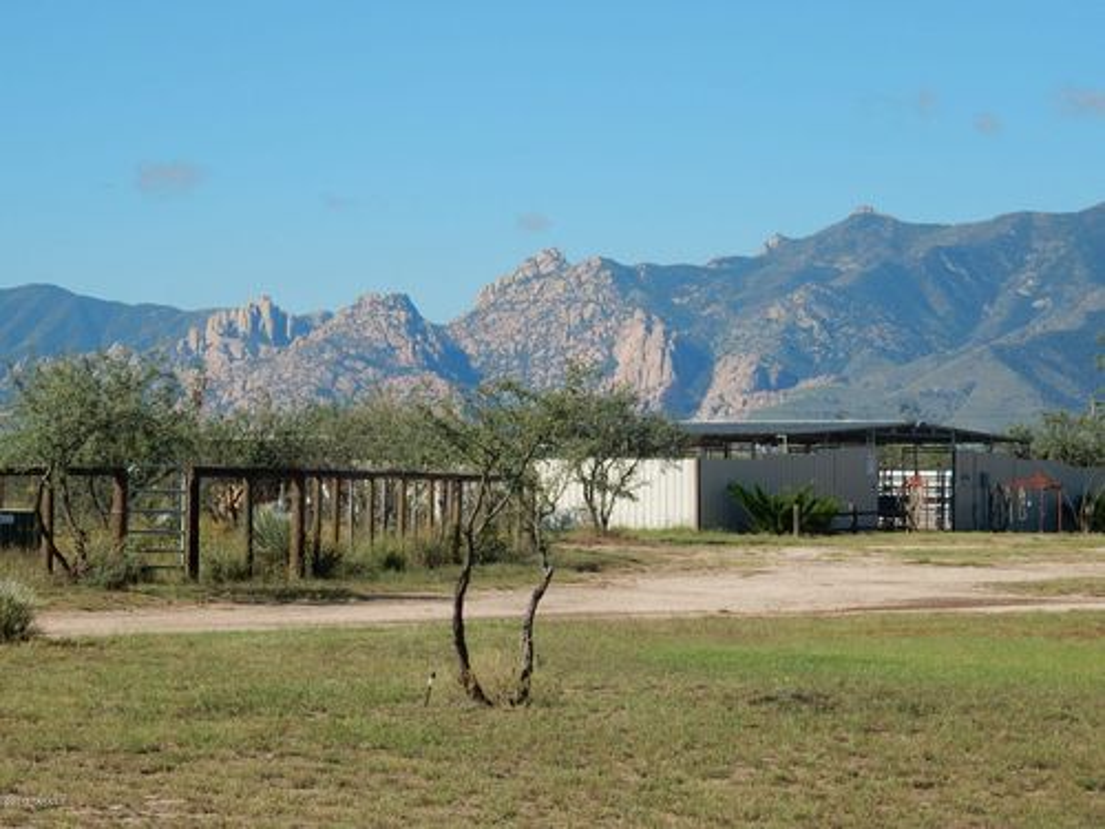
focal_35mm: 139
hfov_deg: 14.2
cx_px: 552
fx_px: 4437
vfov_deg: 10.7
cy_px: 414
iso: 125
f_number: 6
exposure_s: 1/640
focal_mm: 24.7
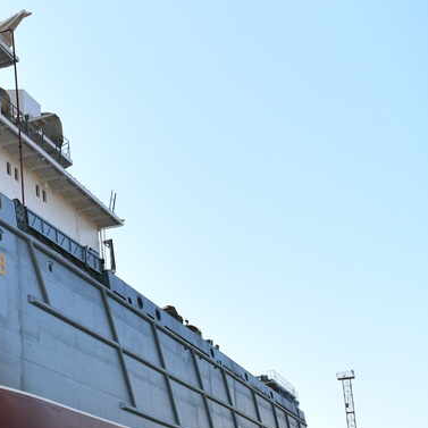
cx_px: -236
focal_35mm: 65
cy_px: 326
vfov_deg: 26.1
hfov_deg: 21.6
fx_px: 909
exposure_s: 1/2000
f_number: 7.1
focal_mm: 24
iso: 800
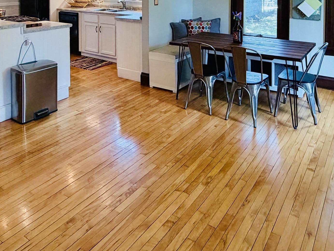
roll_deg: -0.5
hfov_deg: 57.9
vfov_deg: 39.3
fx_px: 299
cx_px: 201
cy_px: -8
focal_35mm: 31
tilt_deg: -1.8
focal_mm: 2.22
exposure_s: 1/120
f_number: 2.2
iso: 320
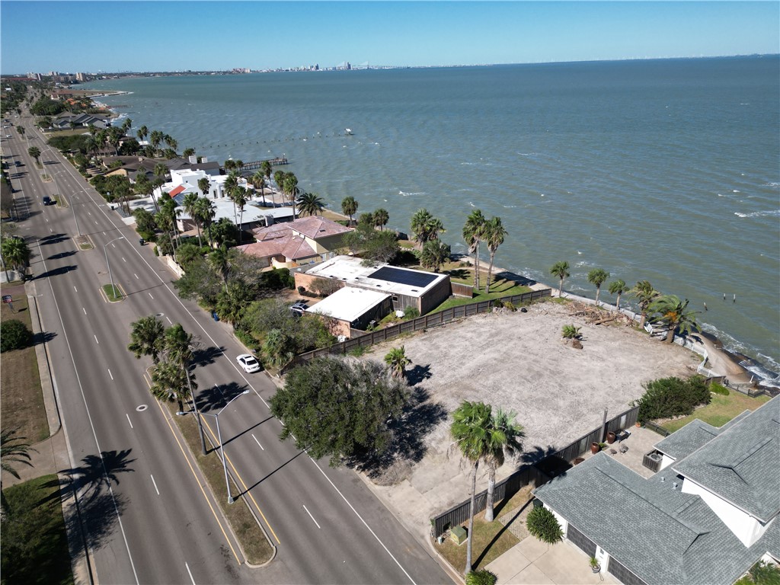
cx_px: 390
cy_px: 292
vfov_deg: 56.8
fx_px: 541
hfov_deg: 71.6
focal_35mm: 24
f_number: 1.7
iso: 110
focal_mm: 6.72
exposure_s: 1/3200
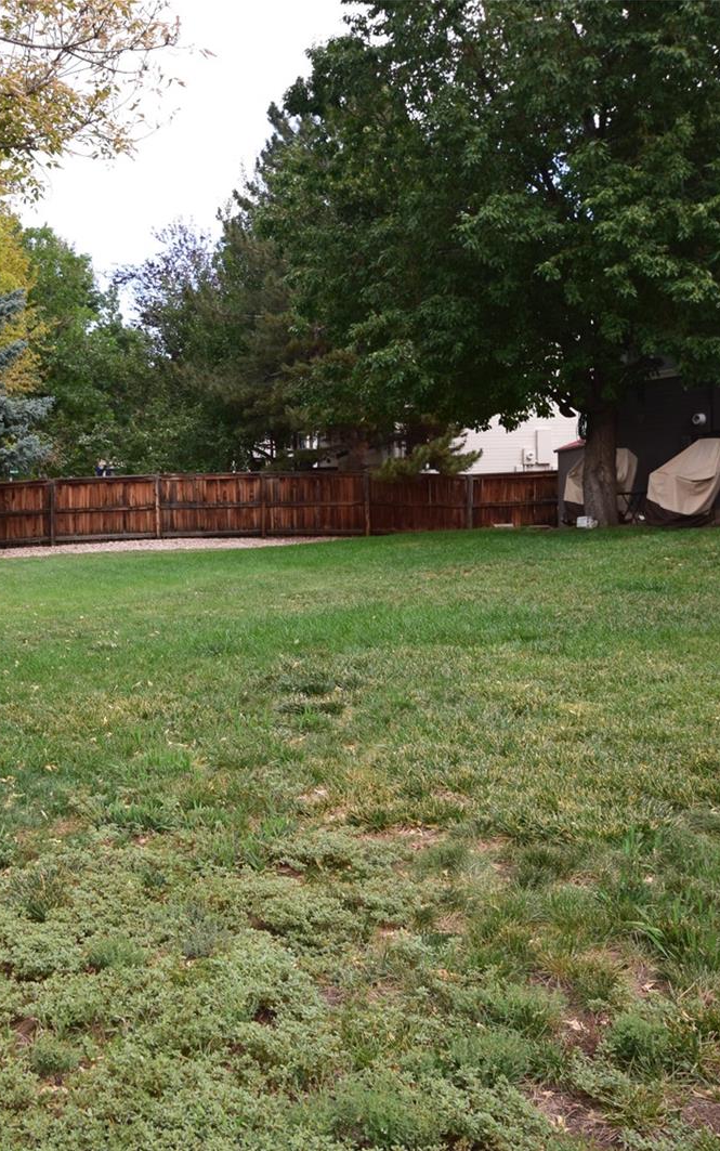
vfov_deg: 43.5
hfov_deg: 27.3
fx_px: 1443
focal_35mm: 46
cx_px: 109
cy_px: 576
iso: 640
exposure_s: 1/125
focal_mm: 20
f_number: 9
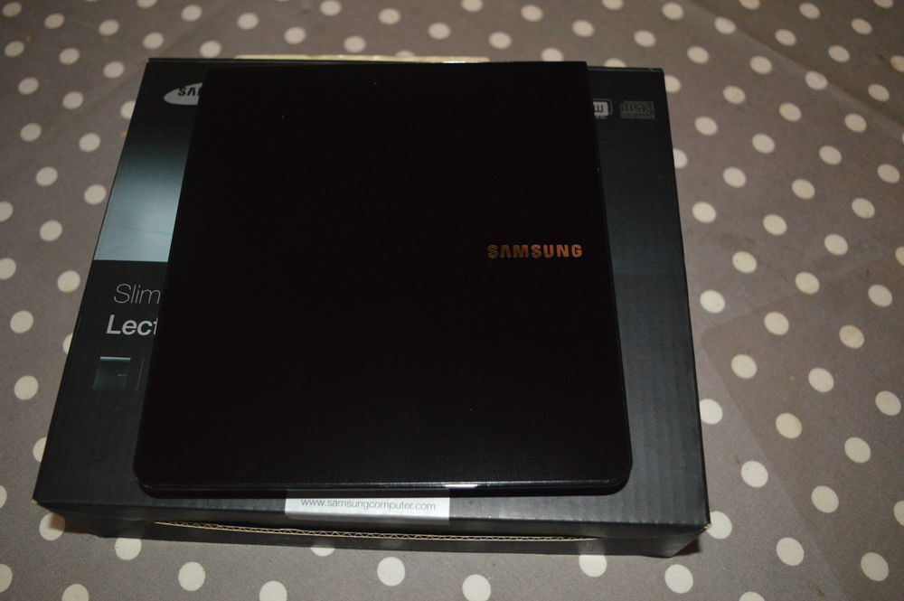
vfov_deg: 39.9
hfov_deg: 57.3
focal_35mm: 33
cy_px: 300
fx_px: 828
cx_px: 452
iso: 2000
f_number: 3.8
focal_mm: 22
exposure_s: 1/60
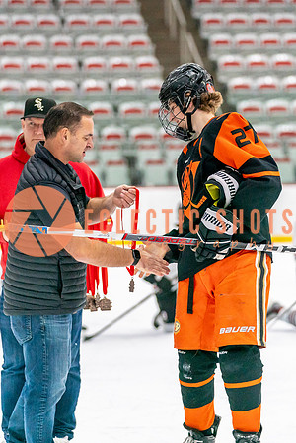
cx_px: 153
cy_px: 222
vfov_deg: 11.4
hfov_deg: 7.6
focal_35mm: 180
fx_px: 2220
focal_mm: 120
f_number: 2.8
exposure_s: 1/1250
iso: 3200
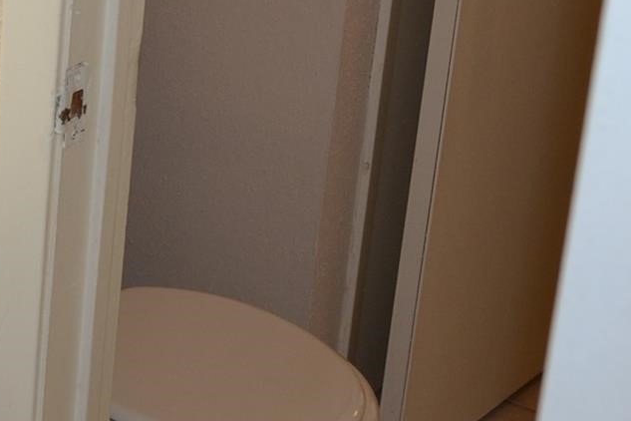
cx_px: -127
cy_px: -143
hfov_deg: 19.8
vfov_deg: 13.5
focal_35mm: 97
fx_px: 1700
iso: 320
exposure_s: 1/125
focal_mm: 20
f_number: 4
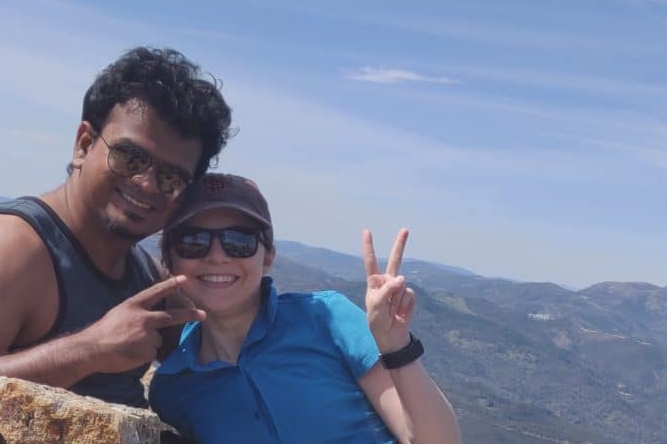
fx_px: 1482
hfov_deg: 25.0
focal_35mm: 80
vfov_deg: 15.9
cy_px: 633
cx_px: 525
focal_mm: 4.25
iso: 100
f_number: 1.7
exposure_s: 1/2153
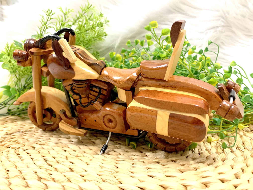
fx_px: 190
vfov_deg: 53.1
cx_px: 126
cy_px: 95
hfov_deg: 67.3
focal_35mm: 26
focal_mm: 4.25
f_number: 1.8
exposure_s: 1/25
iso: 400
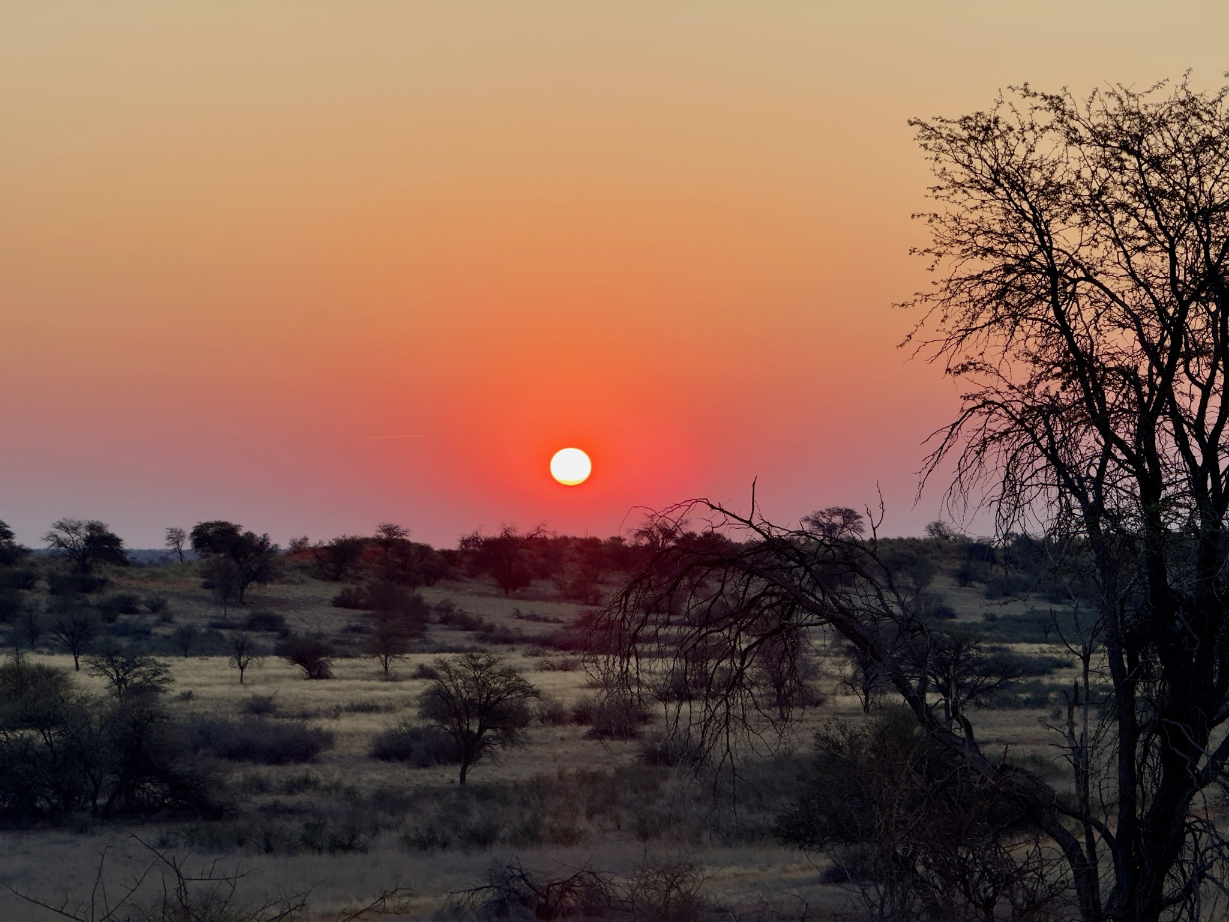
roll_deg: -0.1
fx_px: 4260
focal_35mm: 120
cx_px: 614
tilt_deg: +1.0
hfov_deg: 16.4
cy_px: 461
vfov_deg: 12.3
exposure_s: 1/327
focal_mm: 15.66
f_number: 2.8
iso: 50
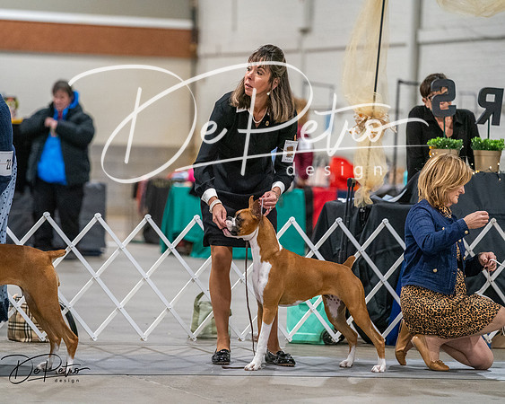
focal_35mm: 207
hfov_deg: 9.3
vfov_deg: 7.5
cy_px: 202
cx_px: 252
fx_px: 3096
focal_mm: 184
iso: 6400
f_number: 3.5
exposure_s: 1/250
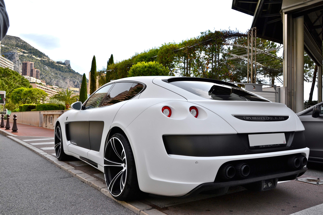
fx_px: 283
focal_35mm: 32
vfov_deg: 41.7
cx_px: 162
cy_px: 108
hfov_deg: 59.5
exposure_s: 1/200
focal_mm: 21
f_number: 7.1
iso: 100
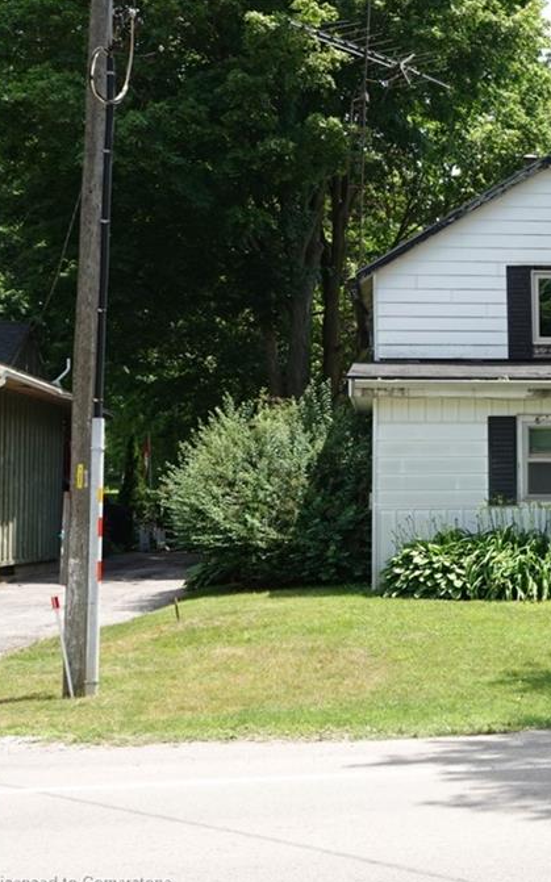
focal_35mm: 56
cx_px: 660
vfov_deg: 36.3
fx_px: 1346
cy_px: 444
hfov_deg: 21.5
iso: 100
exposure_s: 1/320
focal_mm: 13.31
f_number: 4
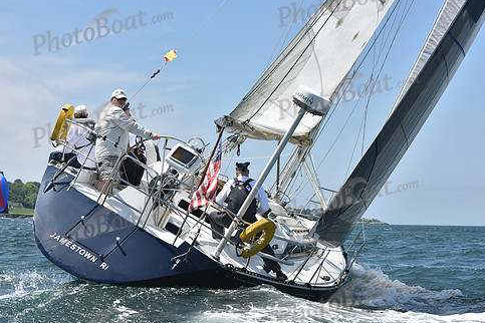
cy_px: 160
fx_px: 1132
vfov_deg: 16.3
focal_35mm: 84
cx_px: 226
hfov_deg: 24.2
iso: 250
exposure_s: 1/1250
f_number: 7.1
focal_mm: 70
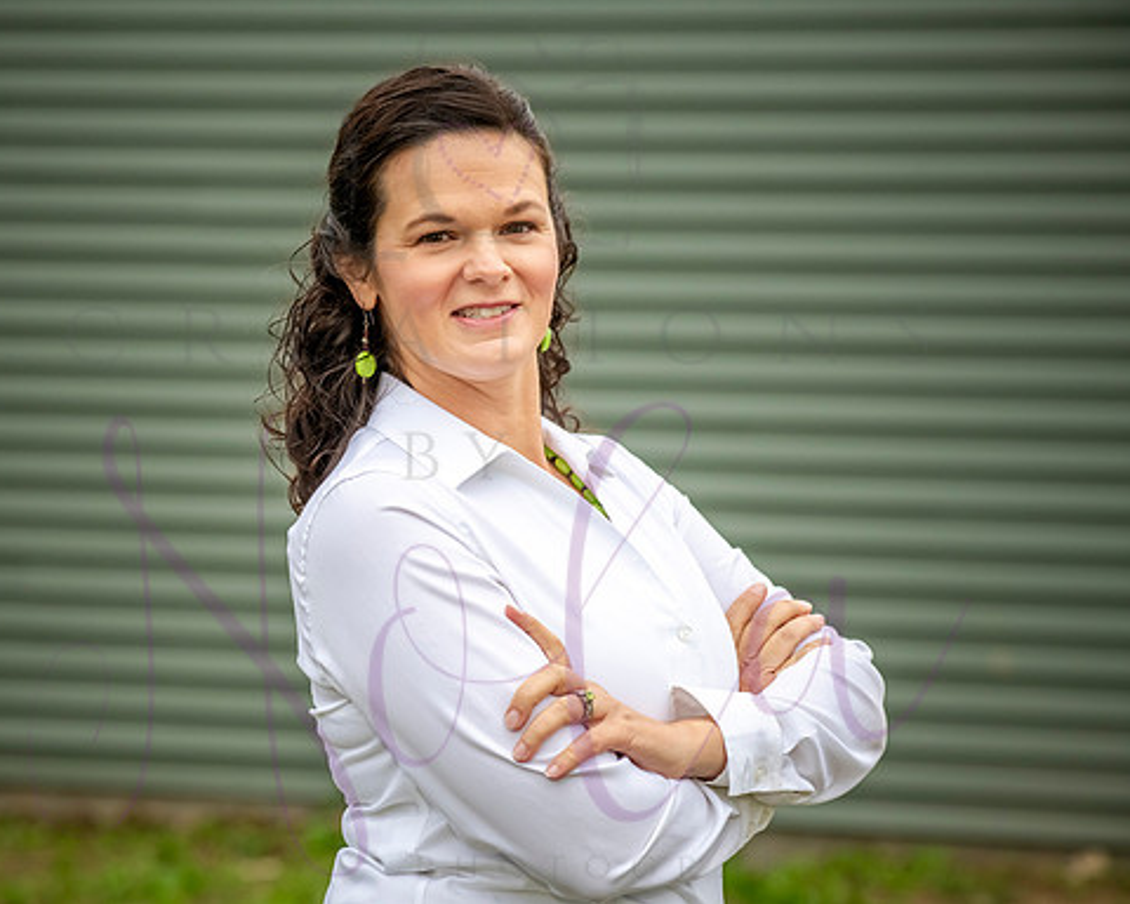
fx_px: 3980
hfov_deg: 16.2
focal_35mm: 119
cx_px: 499
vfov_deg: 13.0
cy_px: 451
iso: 1000
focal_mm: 105
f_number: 5
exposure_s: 1/800
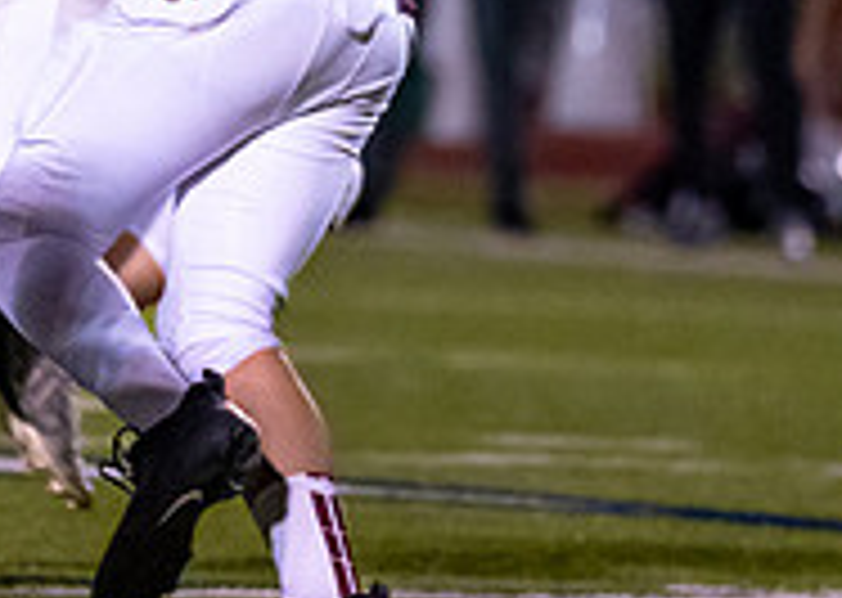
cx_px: 57
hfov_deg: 1.9
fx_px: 25956
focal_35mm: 1087
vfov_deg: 1.3
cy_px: -216
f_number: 2.8
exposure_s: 1/1250
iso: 4000
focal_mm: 200
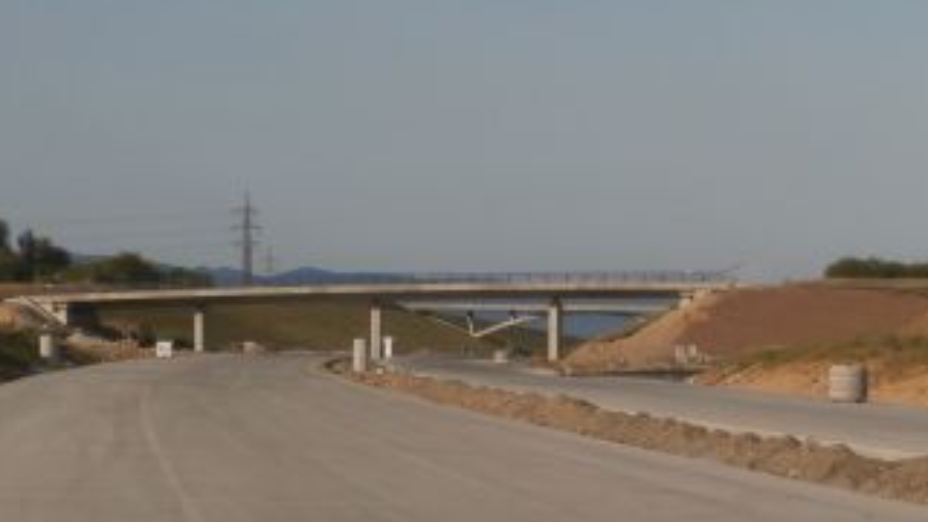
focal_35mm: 148
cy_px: 571
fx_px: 3642
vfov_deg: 8.1
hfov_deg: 14.5
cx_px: 624
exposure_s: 1/800
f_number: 4.7
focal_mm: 12.1
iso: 100
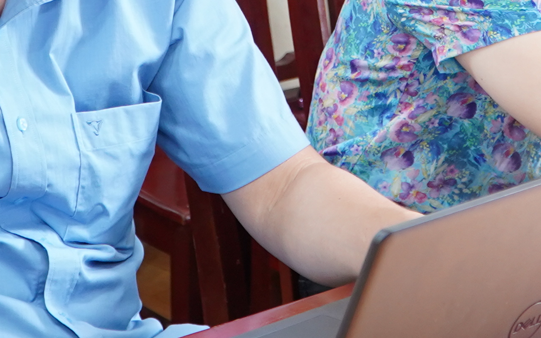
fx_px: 1799
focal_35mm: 122
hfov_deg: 17.1
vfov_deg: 10.5
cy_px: -107
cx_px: 319
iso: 1000
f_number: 4
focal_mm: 26
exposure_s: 1/40
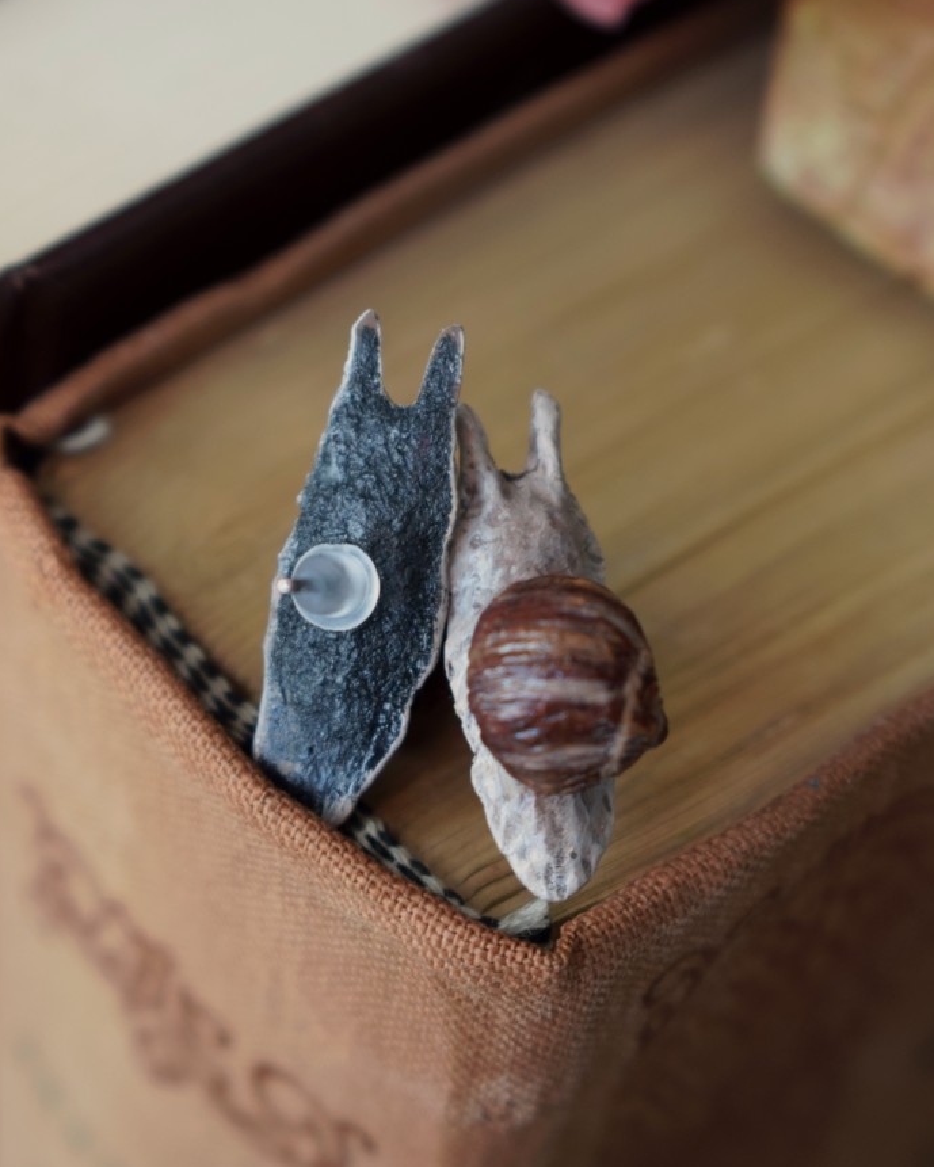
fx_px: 3580
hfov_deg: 14.9
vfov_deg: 18.5
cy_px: 633
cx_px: 428
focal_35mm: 104
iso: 500
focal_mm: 55
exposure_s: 1/60
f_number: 5.6
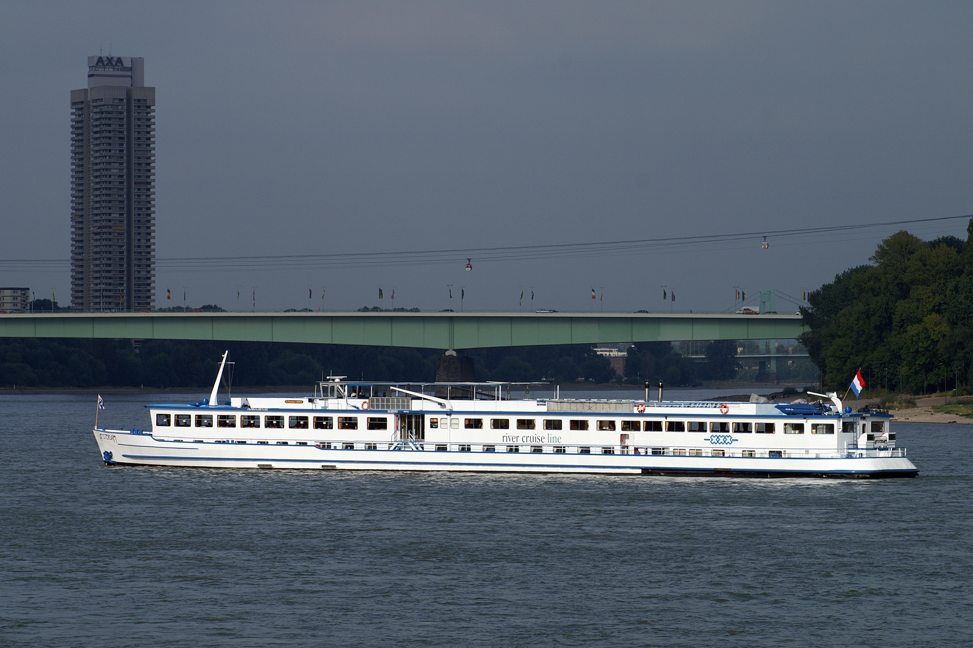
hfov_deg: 10.1
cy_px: 323
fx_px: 5500
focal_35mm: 204
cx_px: 487
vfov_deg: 6.7
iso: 100
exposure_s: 1/400
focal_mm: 135
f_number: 11
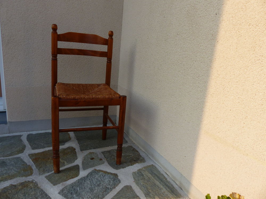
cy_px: 100
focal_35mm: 25
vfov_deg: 54.9
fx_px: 192
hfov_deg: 69.4
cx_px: 133
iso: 100
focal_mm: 4.5
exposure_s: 1/400
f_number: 4
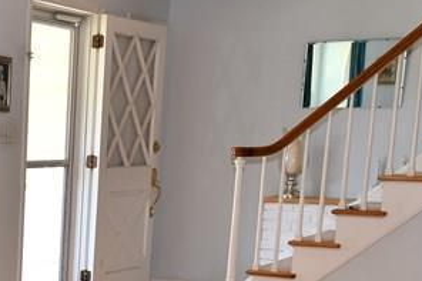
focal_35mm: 77
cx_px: -131
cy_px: 342
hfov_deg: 23.2
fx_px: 902
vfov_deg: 16.9
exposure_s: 1/60
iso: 220
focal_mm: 14
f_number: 4
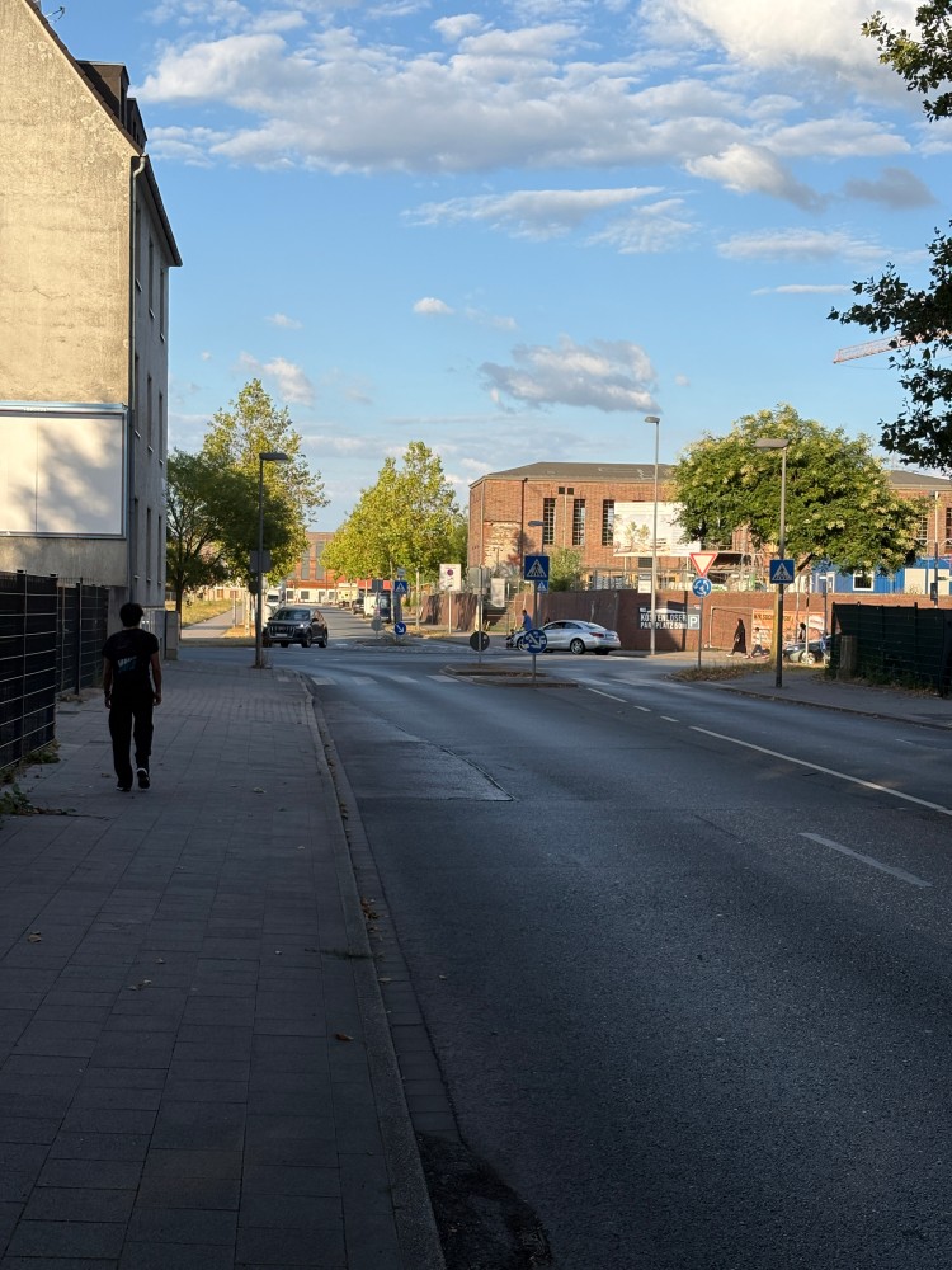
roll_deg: -1.2
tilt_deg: +0.1
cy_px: 635
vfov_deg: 36.8
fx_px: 1907
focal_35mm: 52
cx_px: 476
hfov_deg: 28.0
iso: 32
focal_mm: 5.96
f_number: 1.6
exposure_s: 1/1901
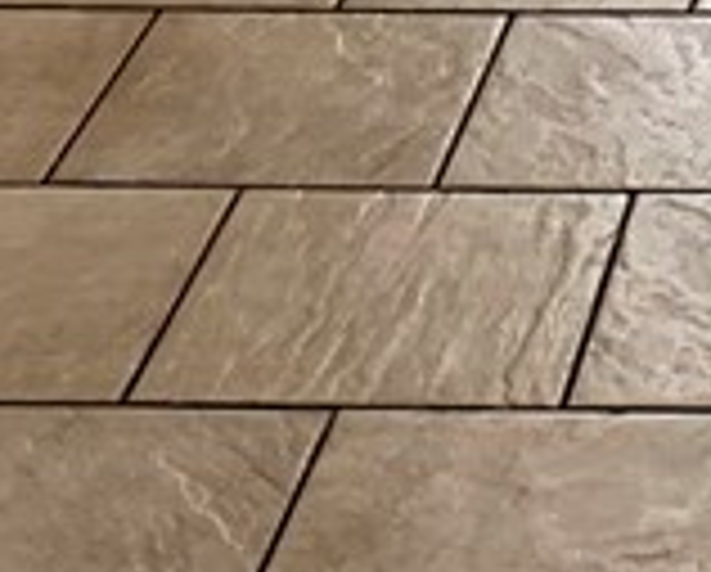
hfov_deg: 11.1
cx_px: 1179
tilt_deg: -6.2
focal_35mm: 164
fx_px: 3457
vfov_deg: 8.1
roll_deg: -0.2
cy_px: -1108
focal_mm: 4.25
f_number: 1.8
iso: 64
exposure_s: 1/120
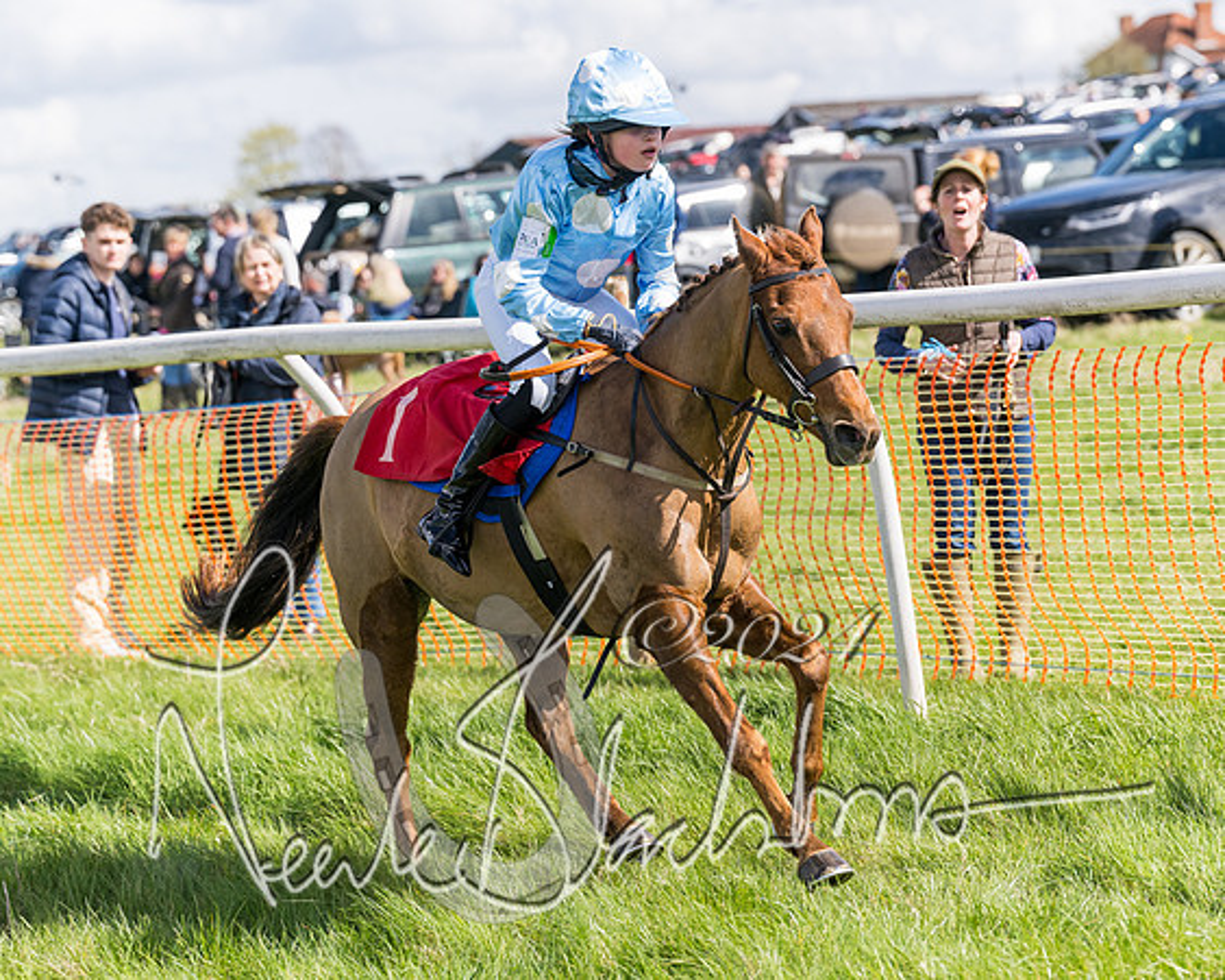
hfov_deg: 14.6
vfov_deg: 11.7
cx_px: 652
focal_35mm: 132
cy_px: 468
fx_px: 4773
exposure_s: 1/4000
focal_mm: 98
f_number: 4
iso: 400
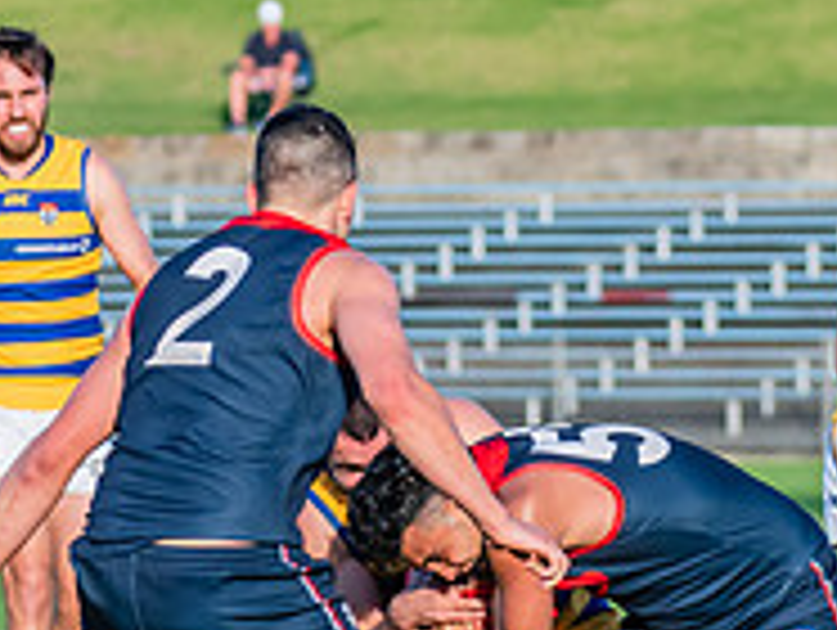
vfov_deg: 2.4
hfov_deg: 3.2
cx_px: 531
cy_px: 560
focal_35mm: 627
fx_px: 15180
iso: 800
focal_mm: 170
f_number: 6.3
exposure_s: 1/1600
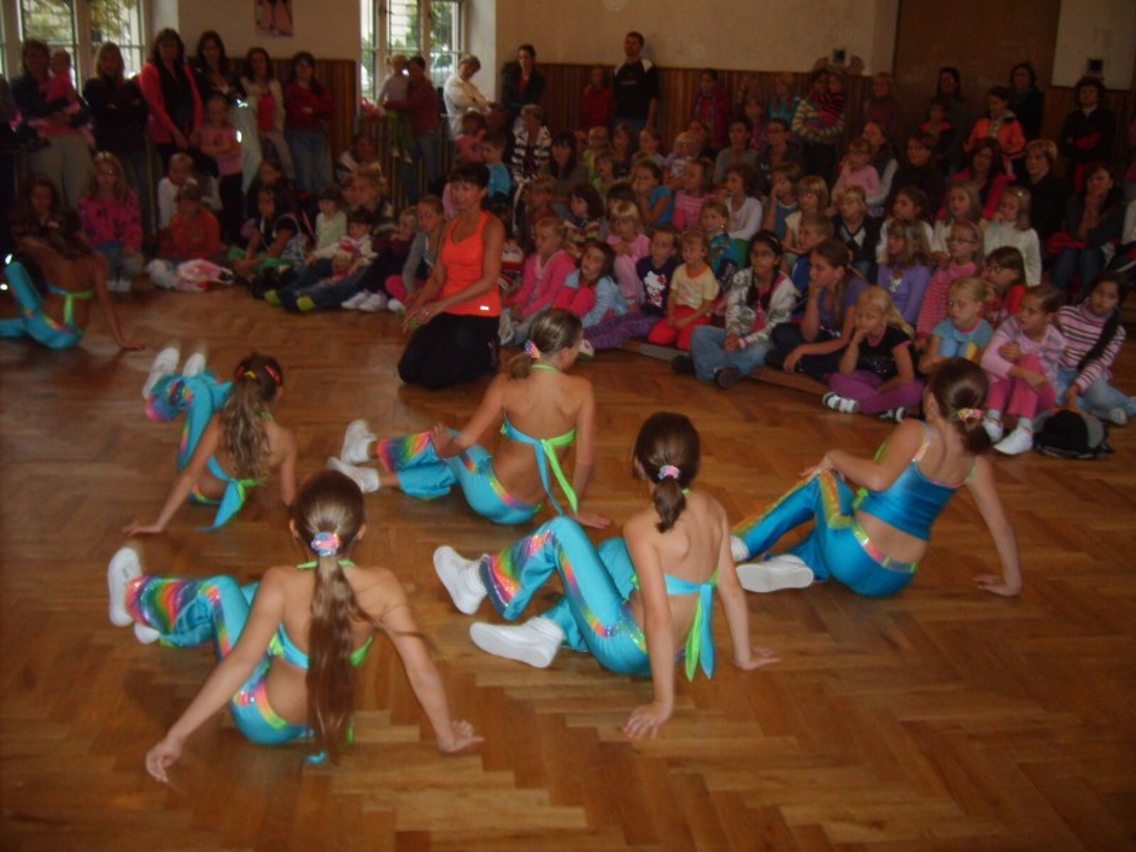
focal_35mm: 35
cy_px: 426
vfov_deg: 40.7
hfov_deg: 52.6
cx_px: 568
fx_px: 1149
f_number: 2.8
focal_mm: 5.8
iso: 140
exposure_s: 1/45
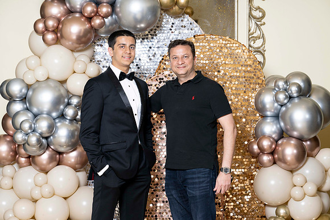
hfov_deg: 18.6
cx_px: 165
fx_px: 1009
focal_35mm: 110
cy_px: 110
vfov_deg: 12.5
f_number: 5.6
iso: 250
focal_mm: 110
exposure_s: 1/200
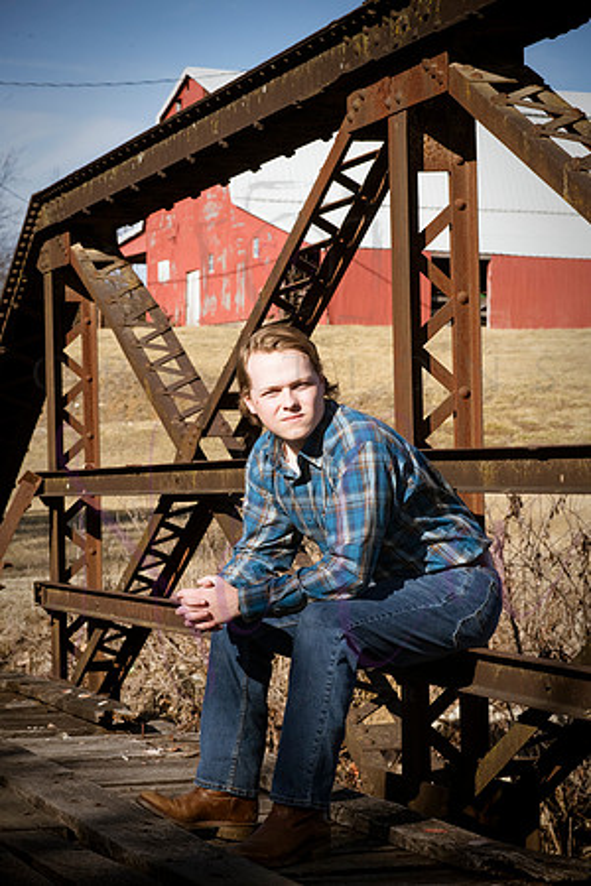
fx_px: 2585
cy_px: 443
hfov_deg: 13.0
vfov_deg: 19.5
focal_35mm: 105
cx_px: 296
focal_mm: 105
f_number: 18
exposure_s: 1/800
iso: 800
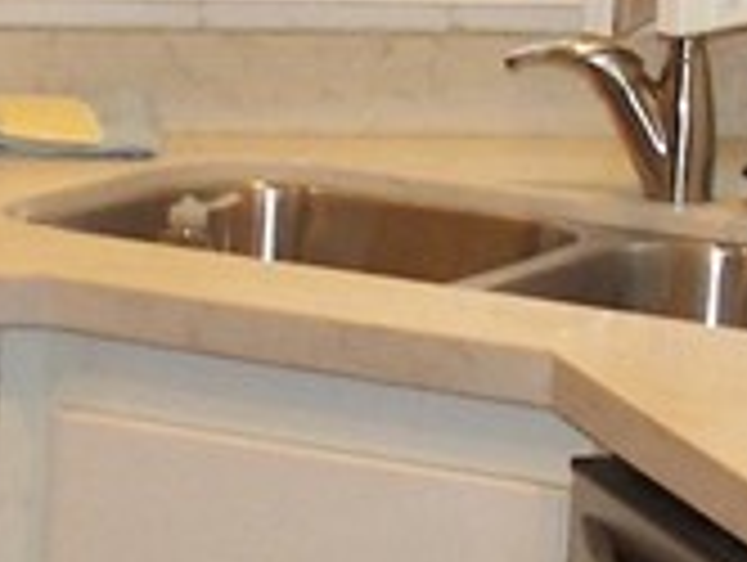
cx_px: 99
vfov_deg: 6.7
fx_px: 4798
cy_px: 355
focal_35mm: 222
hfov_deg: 8.9
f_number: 2.8
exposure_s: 1/30
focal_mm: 6
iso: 100
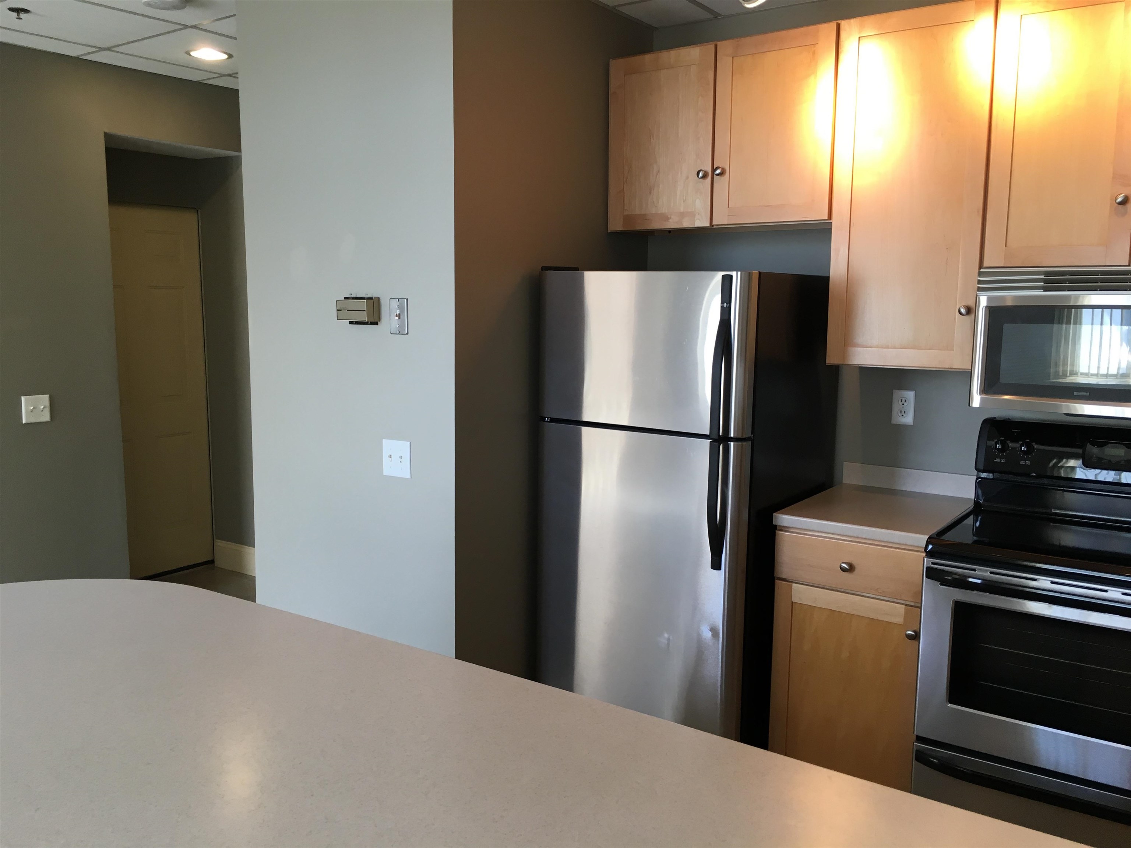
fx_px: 948
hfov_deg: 61.7
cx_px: 566
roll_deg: -0.5
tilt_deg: -8.8
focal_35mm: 29
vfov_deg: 48.2
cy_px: 424
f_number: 2.2
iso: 32
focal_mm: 4.15
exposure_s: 1/40
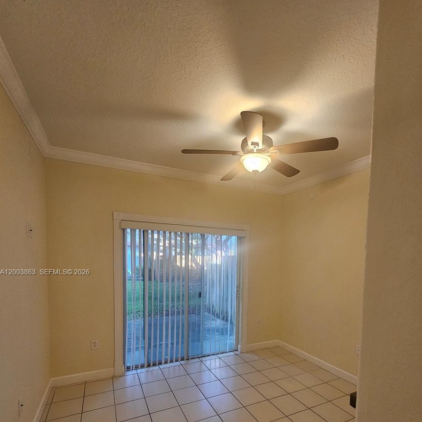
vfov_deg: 85.1
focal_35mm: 16
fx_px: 221
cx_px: 219
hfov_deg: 87.4
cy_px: 273
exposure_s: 1/60
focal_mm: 2.2
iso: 250
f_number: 2.2
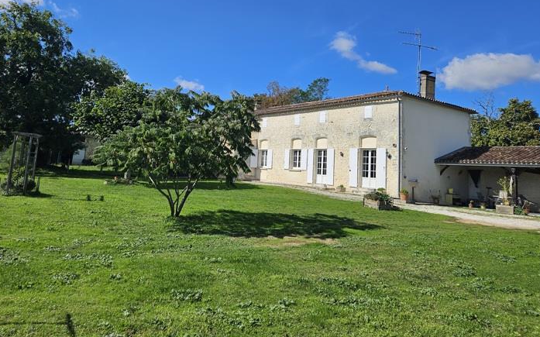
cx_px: 254
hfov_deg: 66.4
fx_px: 412
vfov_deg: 43.8
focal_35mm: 28
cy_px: 111
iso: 25
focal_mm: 5.4
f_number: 1.8
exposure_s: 1/2572
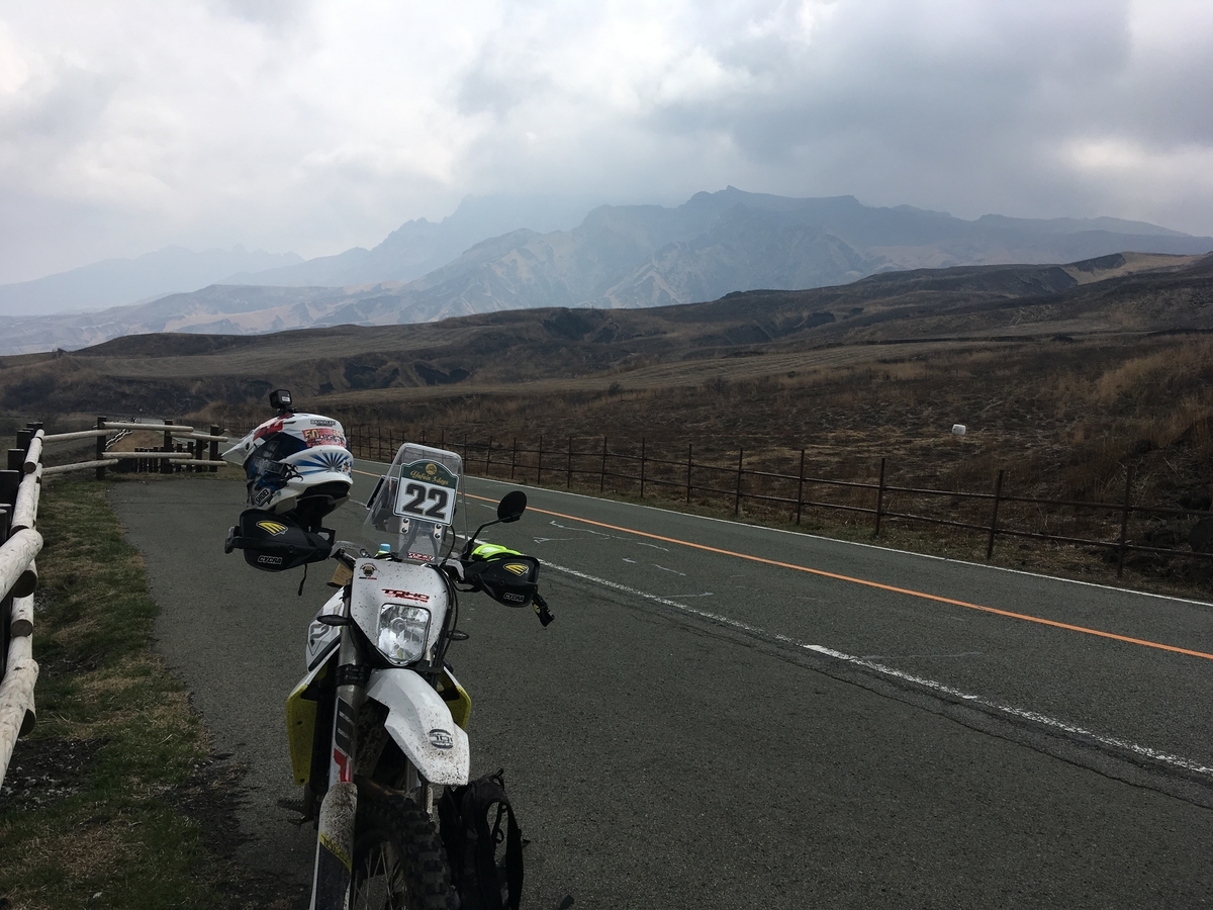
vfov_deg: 48.2
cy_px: 455
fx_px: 1016
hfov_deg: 61.7
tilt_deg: -4.0
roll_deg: -4.6
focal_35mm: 29
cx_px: 606
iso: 25
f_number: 2.2
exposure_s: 1/2331
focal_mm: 4.15
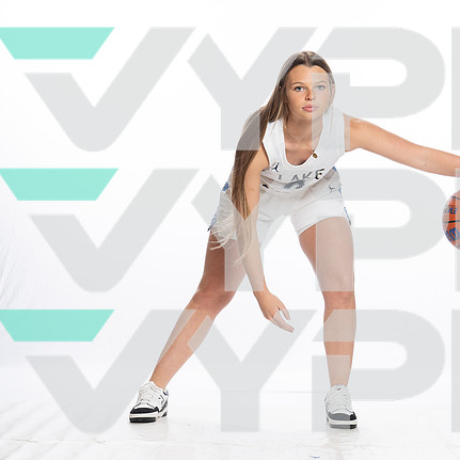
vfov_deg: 18.9
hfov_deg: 18.8
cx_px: 299
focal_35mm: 92
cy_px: 179
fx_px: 1383
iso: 800
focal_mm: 56
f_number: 8
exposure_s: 1/250
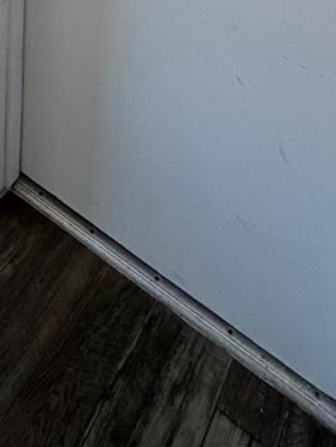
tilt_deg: -15.9
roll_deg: -3.8
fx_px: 595
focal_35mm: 46
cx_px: 132
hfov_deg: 31.4
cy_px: -228
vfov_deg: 27.7
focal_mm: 2.22
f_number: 2.2
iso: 250
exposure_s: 1/120
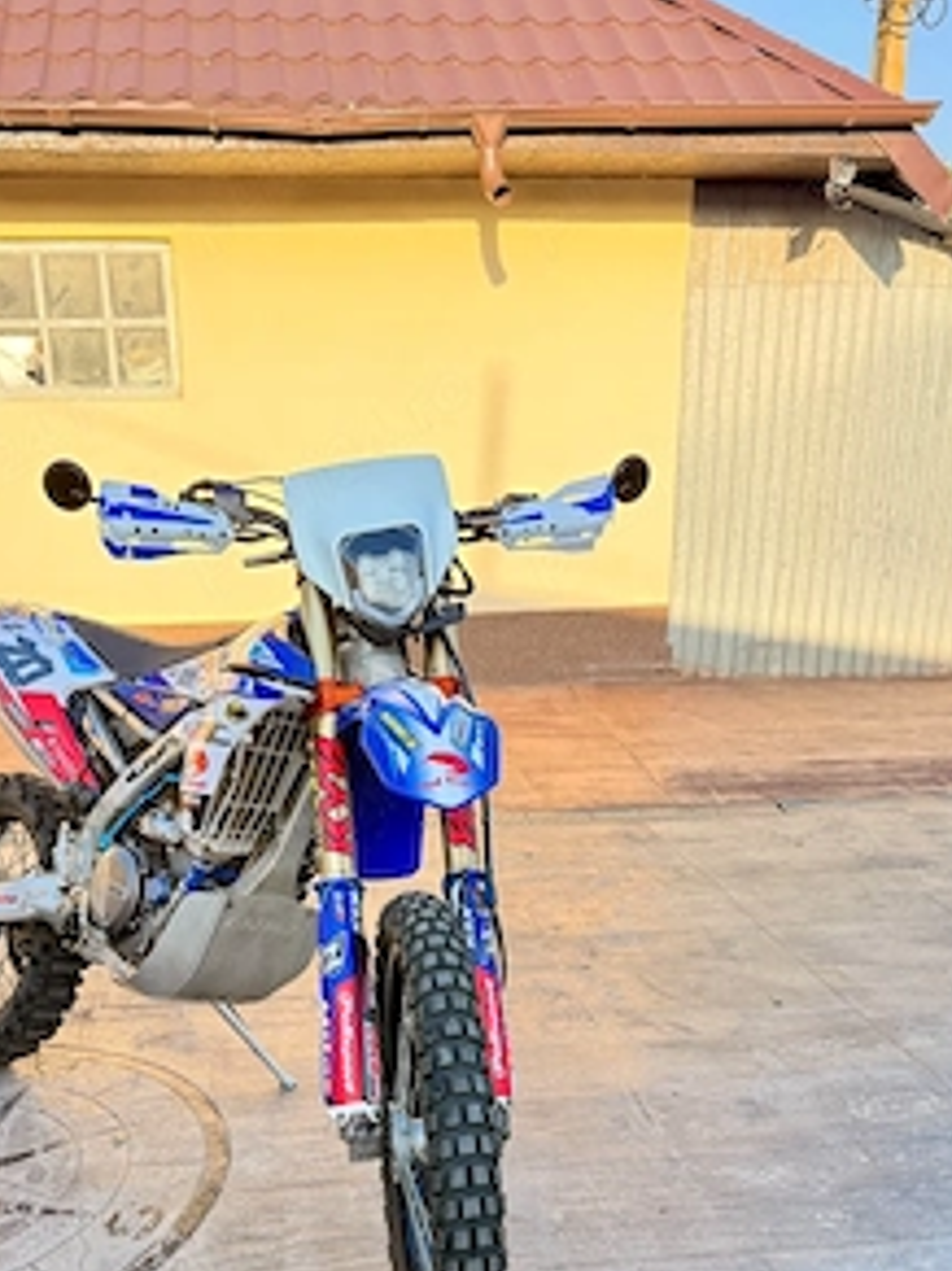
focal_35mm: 33
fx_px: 1211
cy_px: 869
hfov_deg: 42.8
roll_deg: +1.3
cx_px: 415
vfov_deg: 54.0
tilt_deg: -19.6
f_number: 1.78
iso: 100
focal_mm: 6.76
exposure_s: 1/689
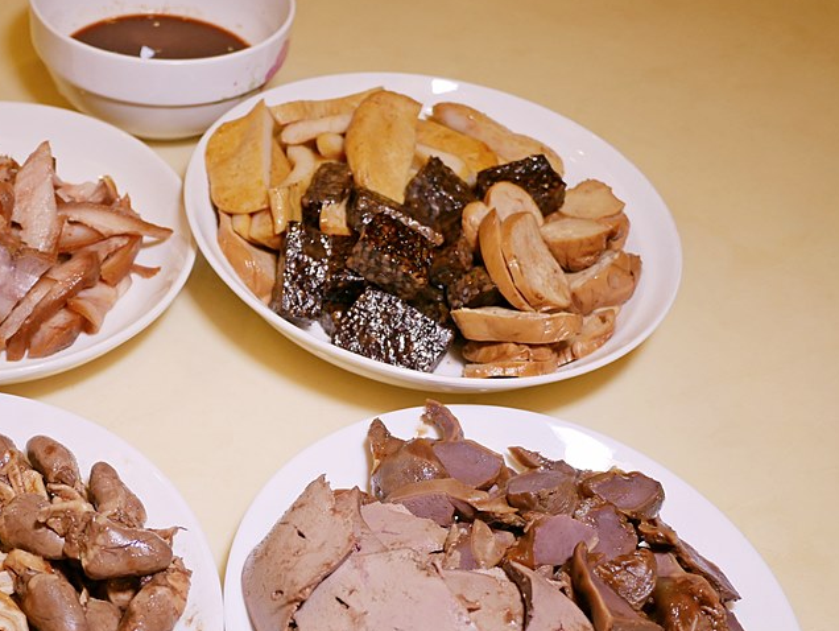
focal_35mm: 44
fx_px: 1067
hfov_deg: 41.7
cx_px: 218
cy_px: 479
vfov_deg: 32.3
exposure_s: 1/60
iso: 250
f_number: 2.5
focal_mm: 14
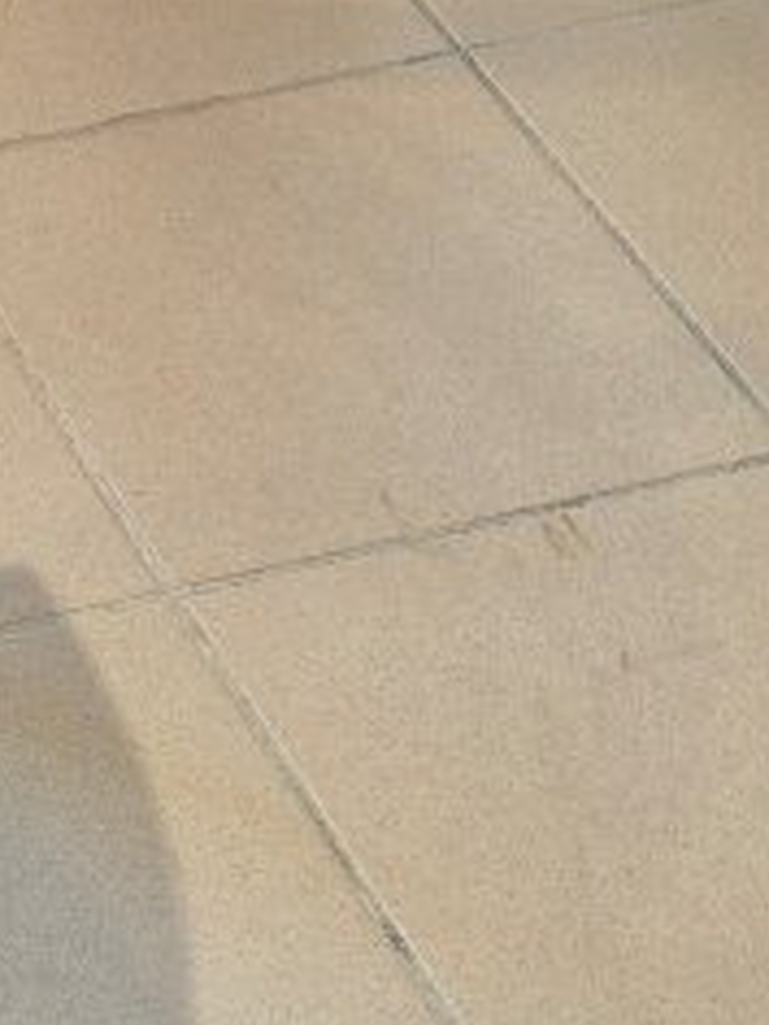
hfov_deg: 11.4
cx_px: -769
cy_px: 617
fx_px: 3466
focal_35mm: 117
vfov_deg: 16.8
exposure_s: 1/50
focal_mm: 5.4
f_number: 1.8
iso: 125
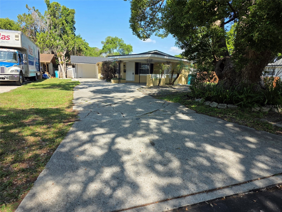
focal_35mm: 23
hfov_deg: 73.9
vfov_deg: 58.9
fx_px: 187
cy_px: 106
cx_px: 141
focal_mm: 6.3
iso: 80
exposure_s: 1/3333
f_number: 1.7
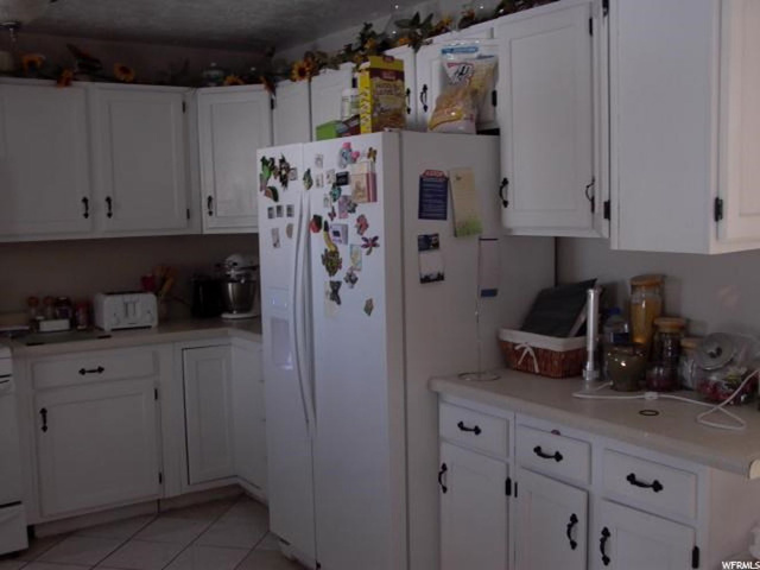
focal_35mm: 38
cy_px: 285
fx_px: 834
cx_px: 380
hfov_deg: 49.0
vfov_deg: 37.7
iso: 100
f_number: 2.13
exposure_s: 1/68.7
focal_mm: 8.19
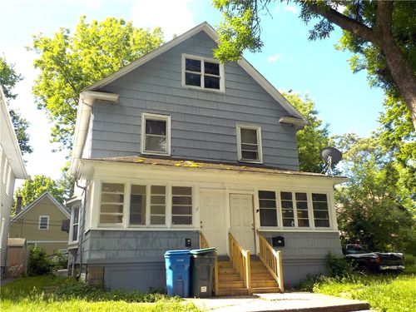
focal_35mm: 30
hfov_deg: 60.0
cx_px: 208
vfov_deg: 46.8
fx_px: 361
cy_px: 156
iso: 125
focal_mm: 4.1
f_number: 3.3
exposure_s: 1/500
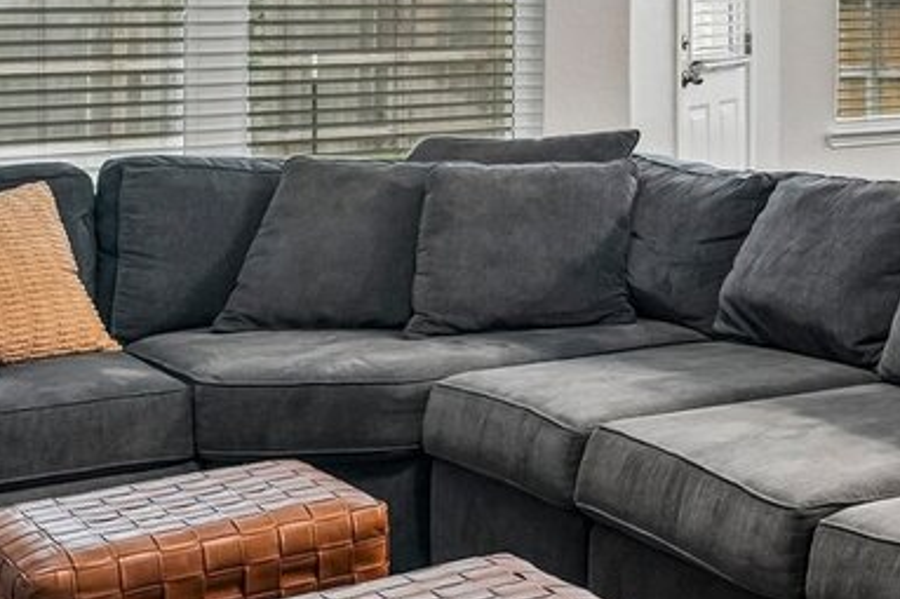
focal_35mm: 72
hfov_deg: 21.1
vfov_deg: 18.3
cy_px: -38
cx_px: 1525
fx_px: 1799
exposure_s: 1/15
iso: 800
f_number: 8
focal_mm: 17
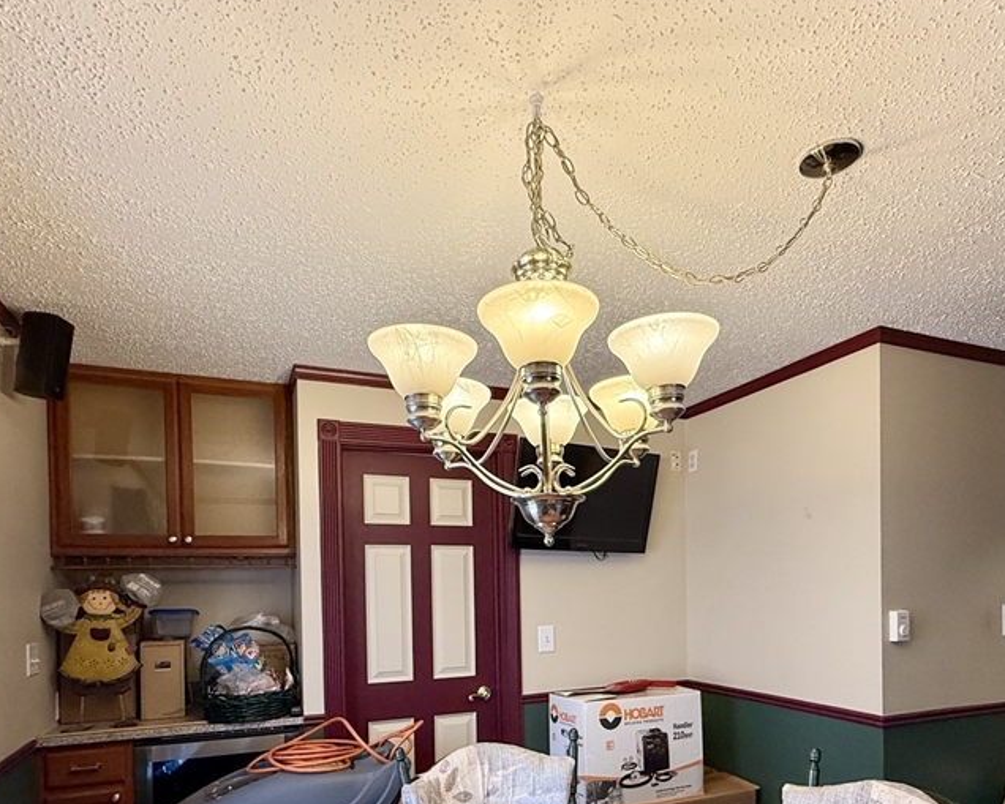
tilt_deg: -0.6
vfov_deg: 60.0
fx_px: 654
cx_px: 537
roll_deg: +0.4
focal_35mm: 22
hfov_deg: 74.9
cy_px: 595
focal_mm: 2.22
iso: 320
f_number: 2.2
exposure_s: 1/120
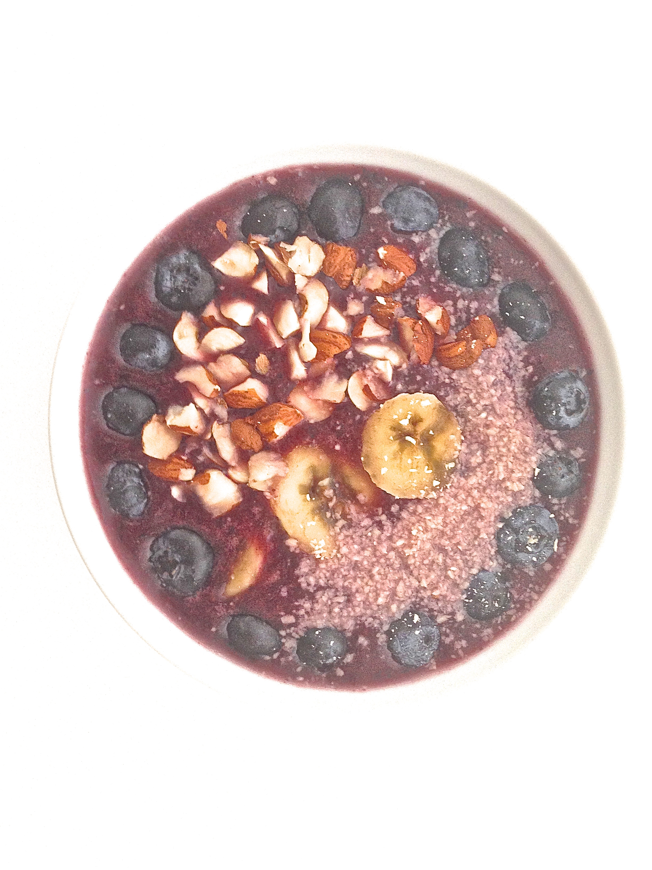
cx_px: 326
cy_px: 435
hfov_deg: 42.9
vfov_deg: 55.4
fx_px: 829
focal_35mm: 33
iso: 100
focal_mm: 4.12
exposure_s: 1/20
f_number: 2.4
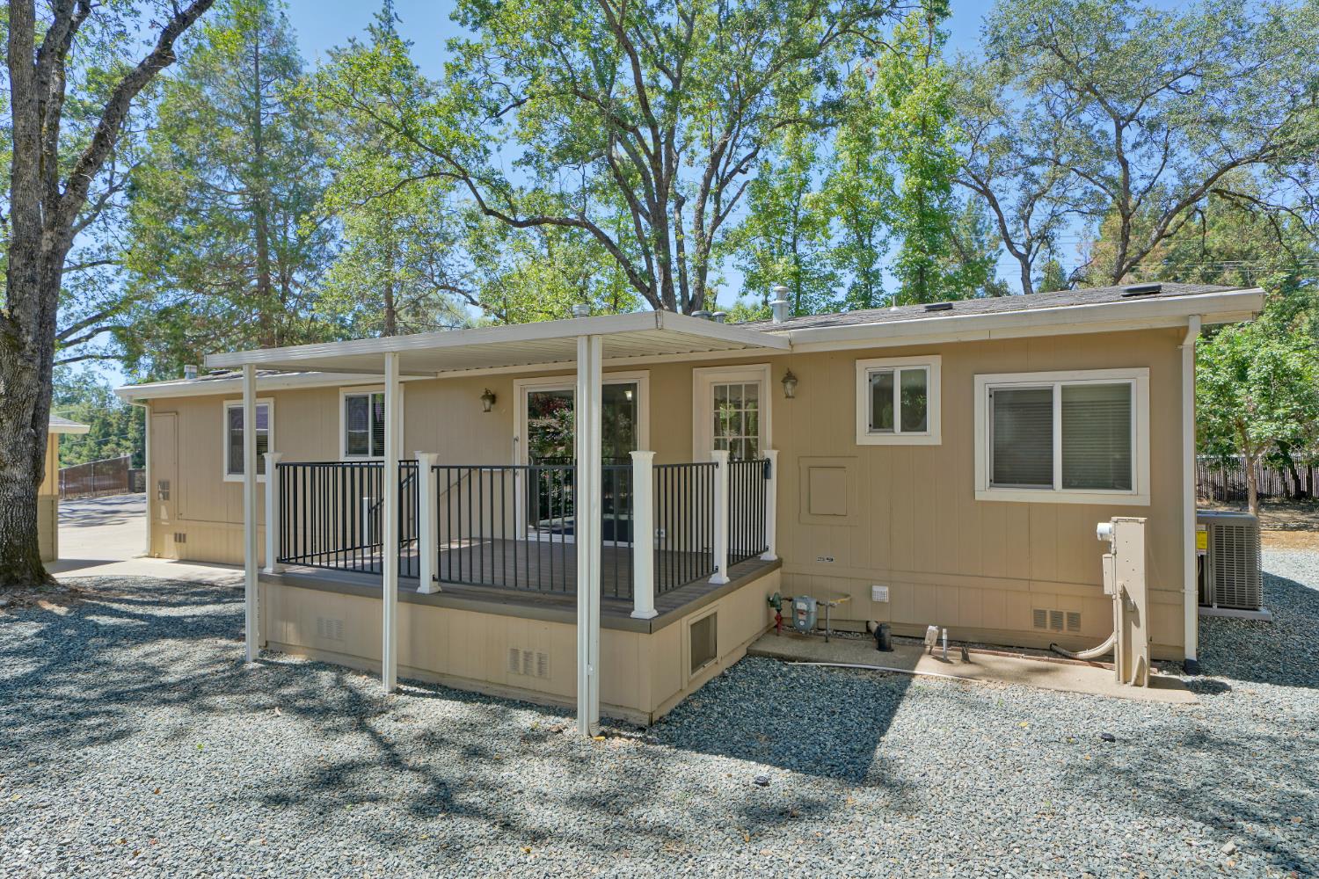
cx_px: 660
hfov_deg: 90.0
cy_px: 440
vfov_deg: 67.4
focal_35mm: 18
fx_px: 659
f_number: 7.1
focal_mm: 18
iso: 100
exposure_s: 1/80
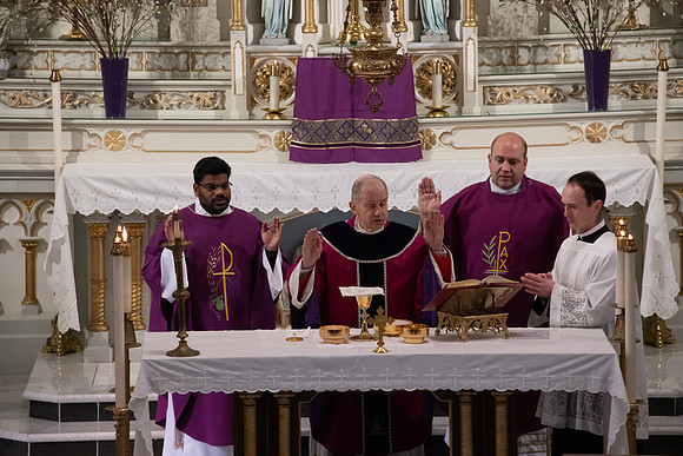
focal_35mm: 300
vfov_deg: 4.6
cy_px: 228
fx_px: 5693
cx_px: 342
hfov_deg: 6.9
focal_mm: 300
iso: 4000
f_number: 9
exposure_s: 1/100
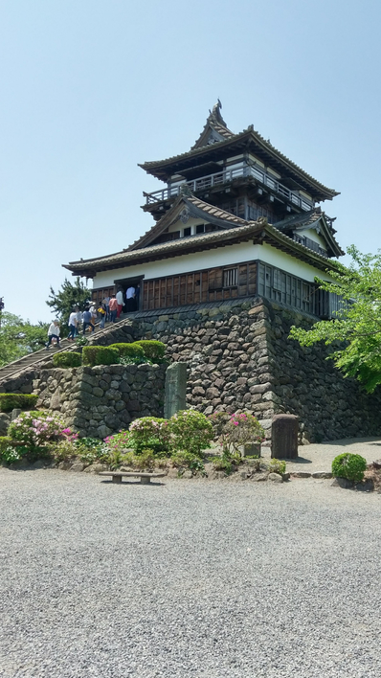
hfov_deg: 36.2
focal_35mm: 32
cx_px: 261
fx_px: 575
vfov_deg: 61.0
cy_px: 352
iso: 100
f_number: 1.8
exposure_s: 1/1500
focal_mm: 4.58
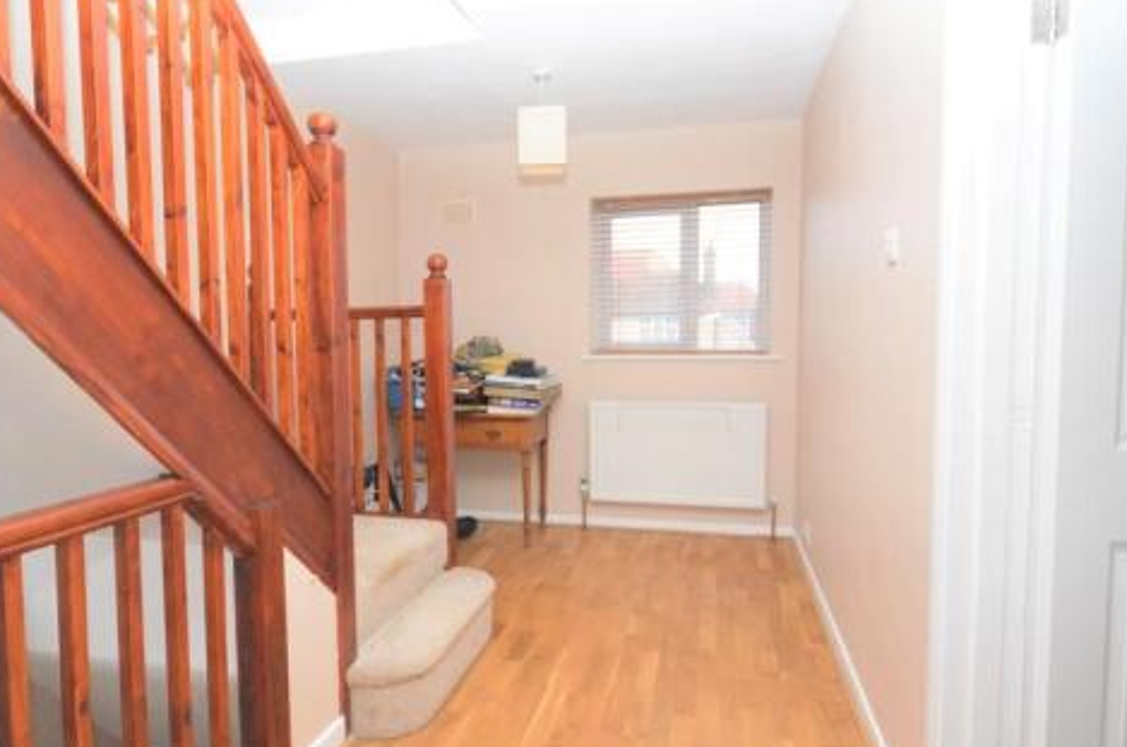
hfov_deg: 81.2
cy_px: 380
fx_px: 656
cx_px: 524
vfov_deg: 59.3
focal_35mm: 21
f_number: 4
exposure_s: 1/60
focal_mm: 10
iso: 3200
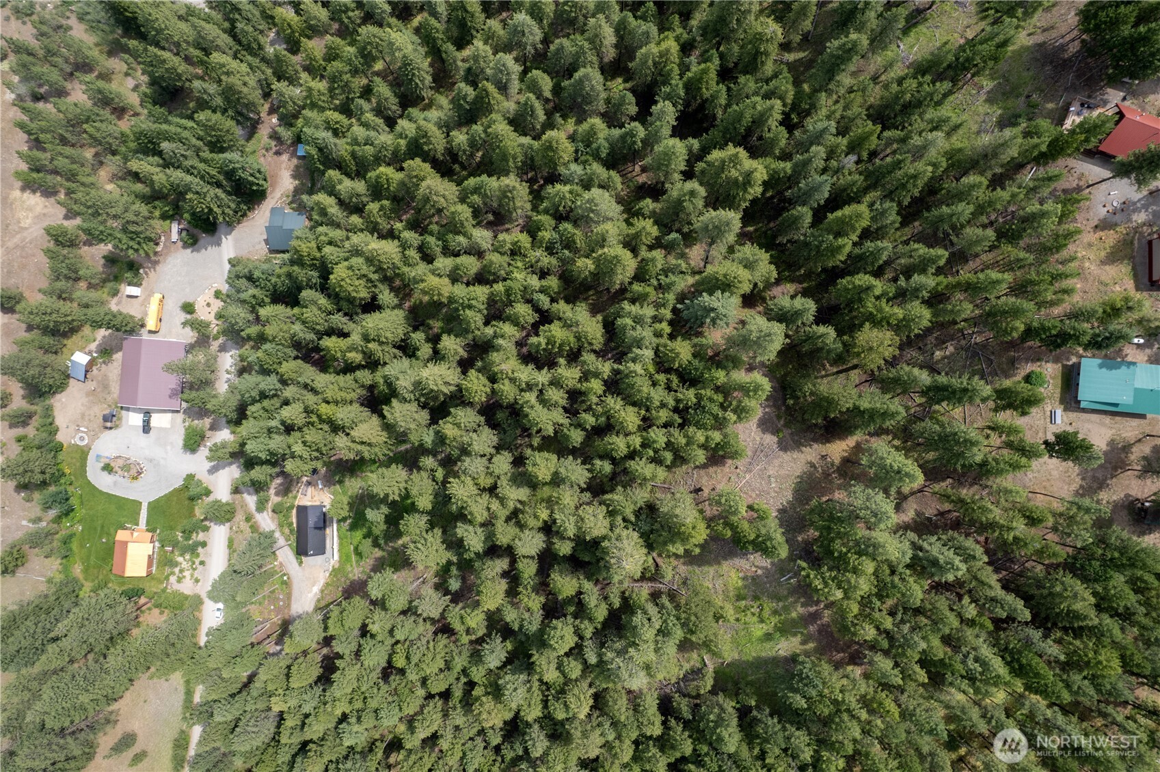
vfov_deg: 57.2
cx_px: 580
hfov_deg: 78.6
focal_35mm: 22
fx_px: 709
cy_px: 386
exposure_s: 1/730
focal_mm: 8.38
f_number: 2.8
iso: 100
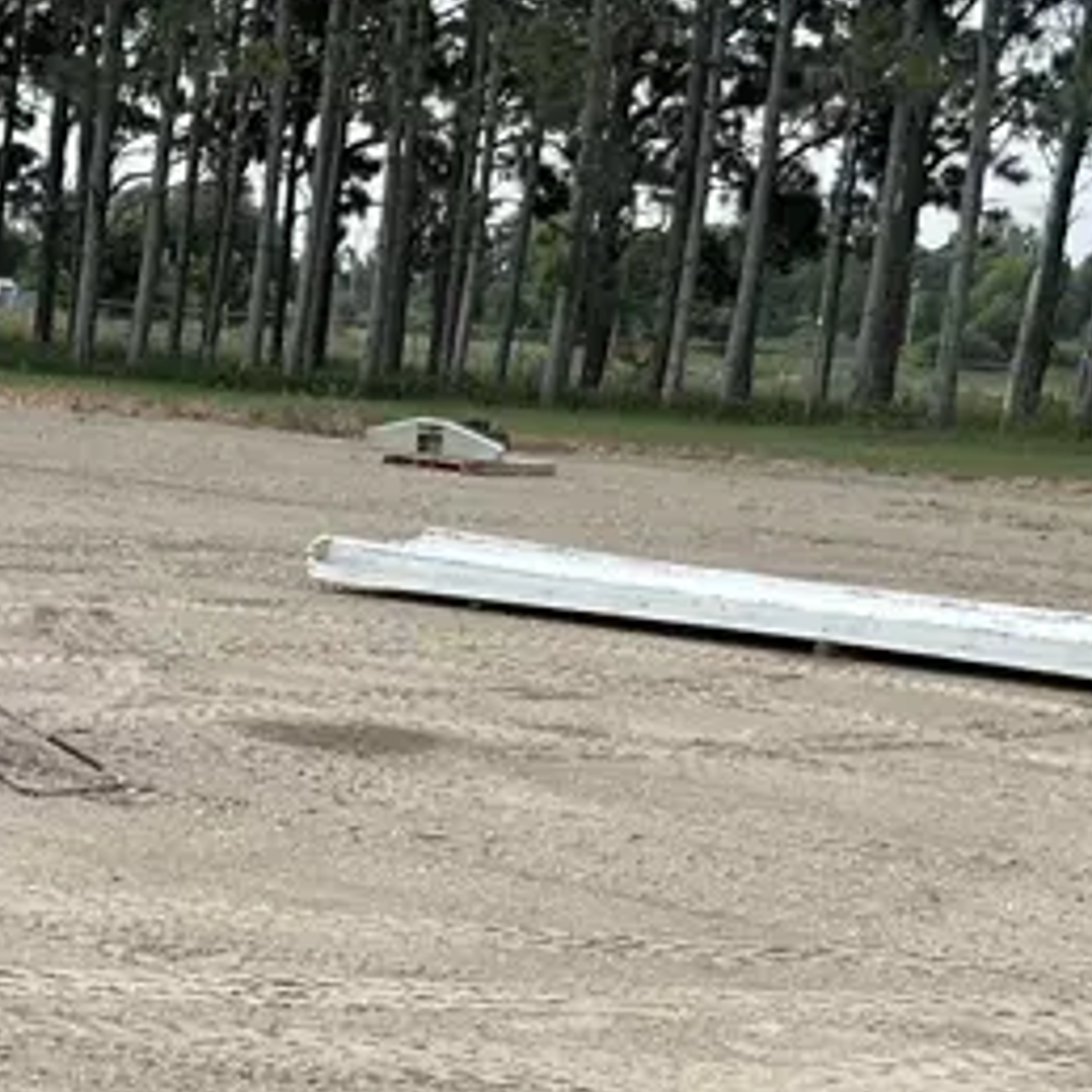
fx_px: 3391
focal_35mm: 95
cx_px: 114
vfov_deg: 17.3
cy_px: 1370
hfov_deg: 18.0
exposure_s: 1/524
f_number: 1.8
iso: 25
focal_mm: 3
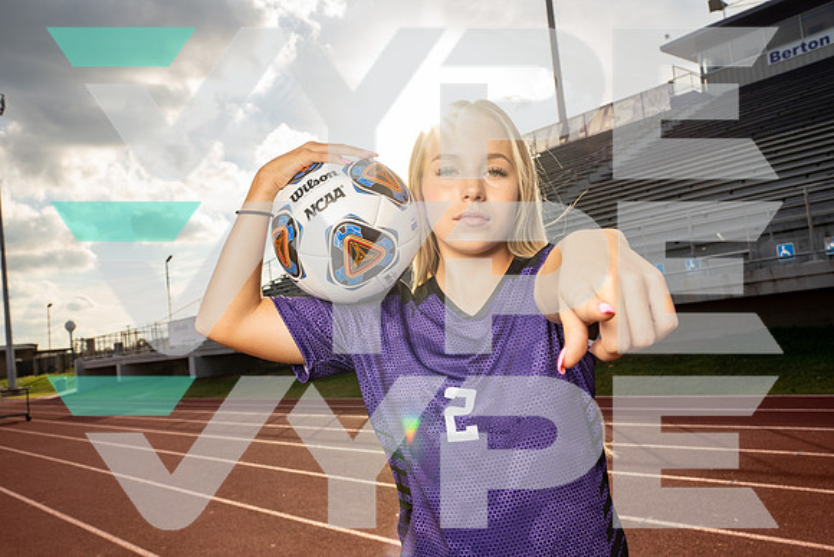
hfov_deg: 57.2
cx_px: 417
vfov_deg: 40.0
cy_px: 278
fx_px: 765
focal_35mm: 33
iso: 250
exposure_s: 1/250
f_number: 11
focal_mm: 33
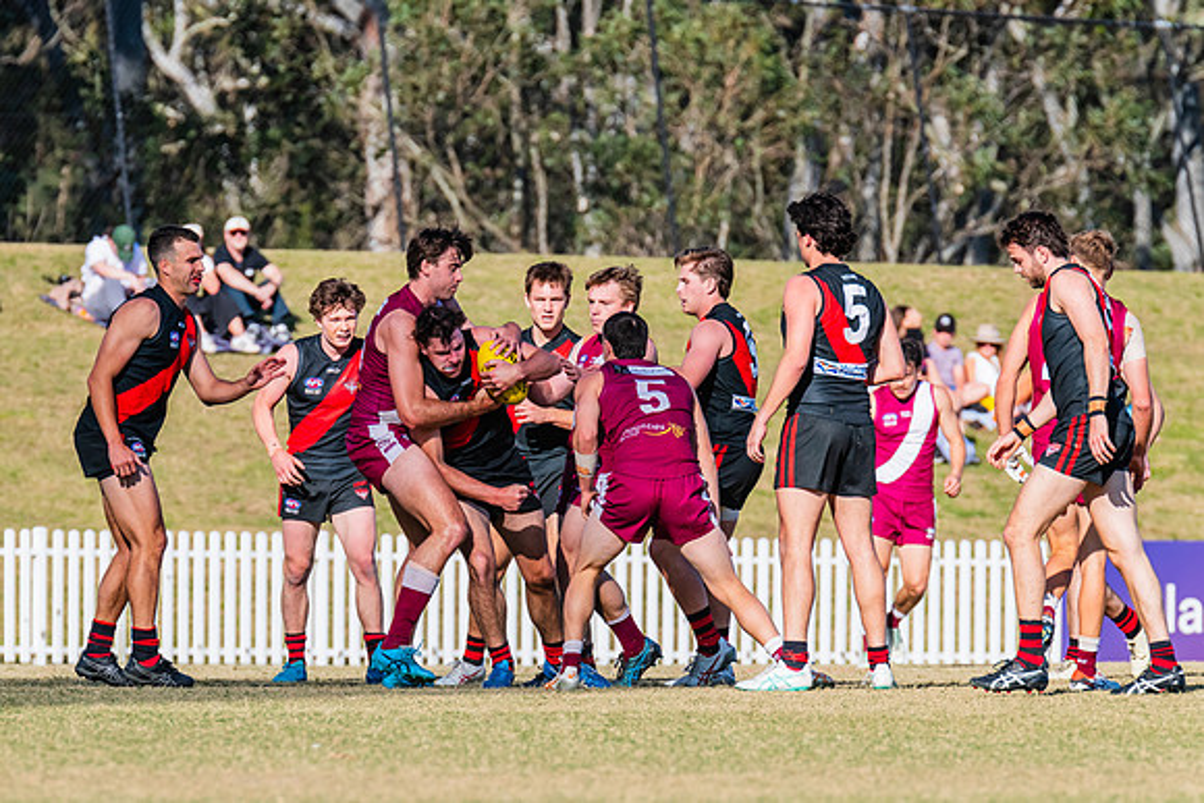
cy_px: 416
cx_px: 494
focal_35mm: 522
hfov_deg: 3.9
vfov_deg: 2.6
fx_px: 17458
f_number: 9
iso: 800
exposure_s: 1/2000
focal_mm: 420
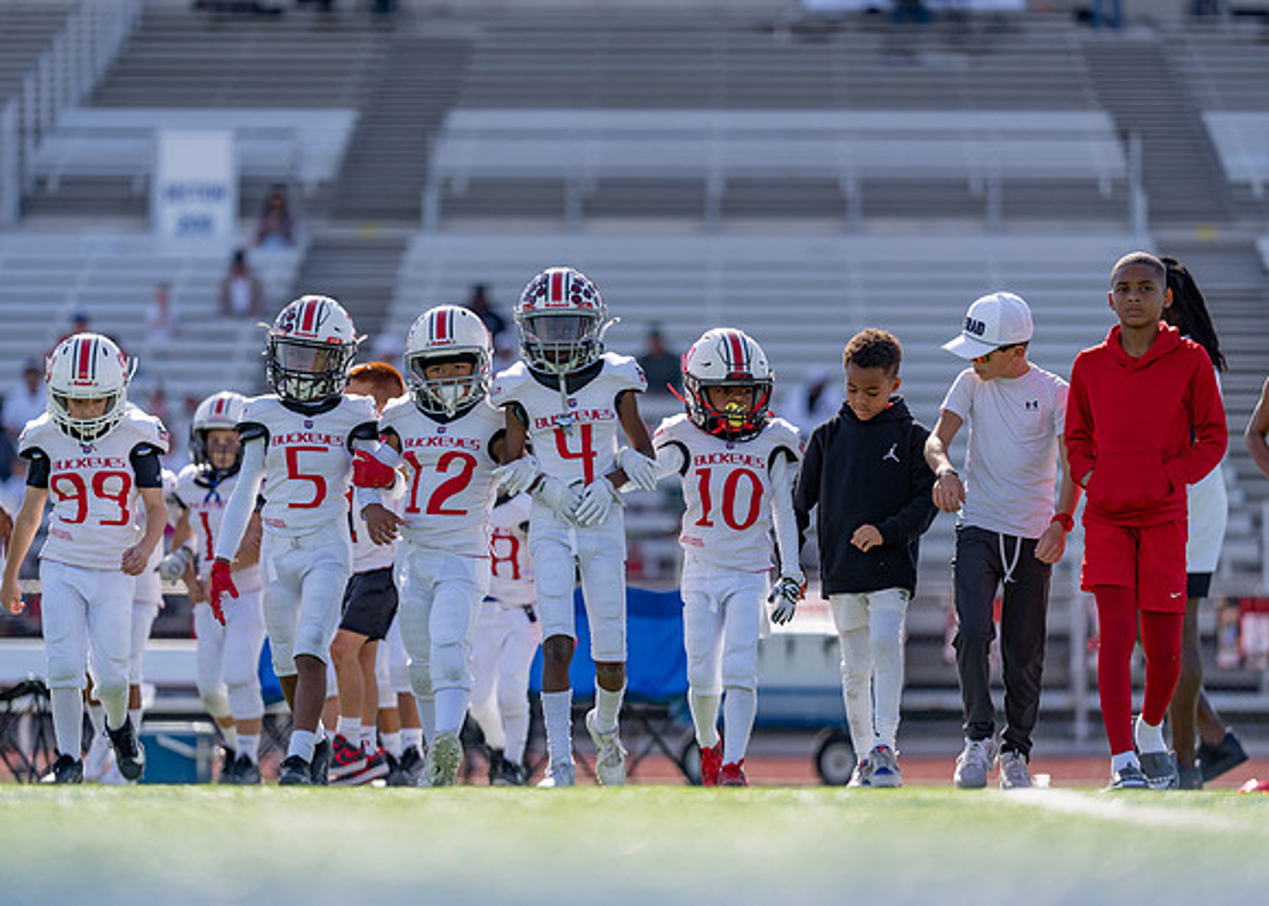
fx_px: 5097
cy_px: 453
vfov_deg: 10.2
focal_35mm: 141
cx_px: 634
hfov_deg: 14.2
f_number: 1.8
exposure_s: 1/5000
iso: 100
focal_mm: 135
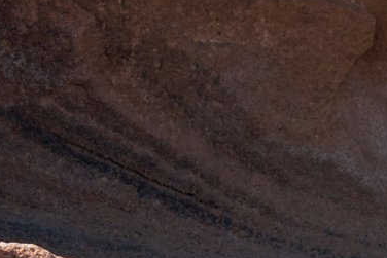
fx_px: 2742
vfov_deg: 5.3
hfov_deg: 8.0
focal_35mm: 255
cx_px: 532
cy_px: 409
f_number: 7.1
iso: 640
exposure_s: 1/400
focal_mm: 50
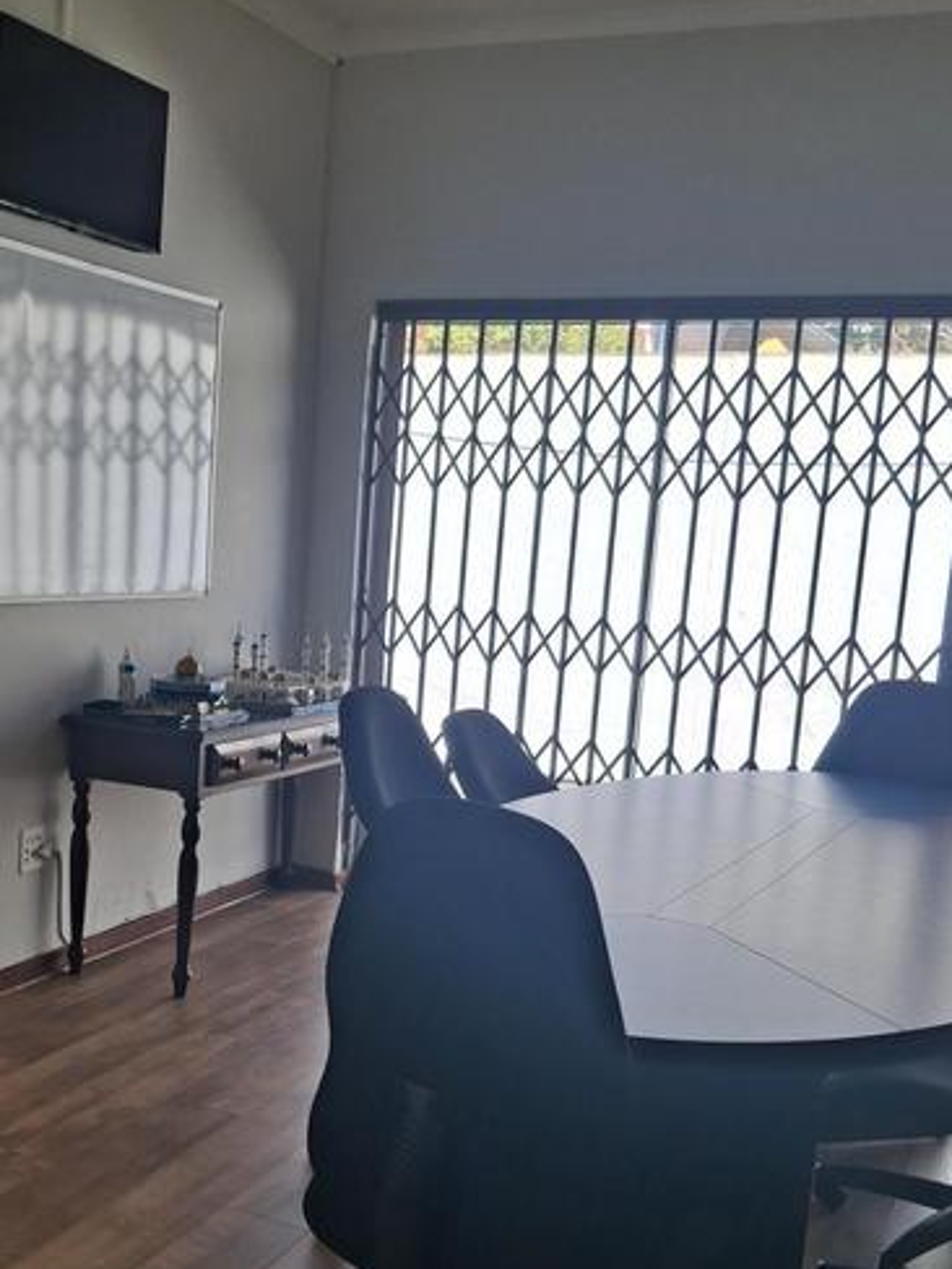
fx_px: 1503
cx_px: 323
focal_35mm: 41
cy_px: 757
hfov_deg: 34.8
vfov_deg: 45.5
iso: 32
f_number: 1.8
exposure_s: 1/563
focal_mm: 4.69
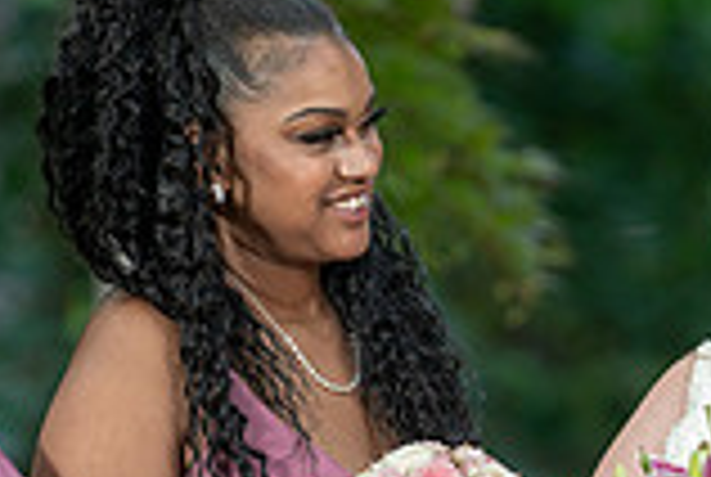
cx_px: 675
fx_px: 13554
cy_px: 619
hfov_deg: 3.0
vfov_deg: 2.0
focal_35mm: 685
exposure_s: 1/200
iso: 400
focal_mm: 187
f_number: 4
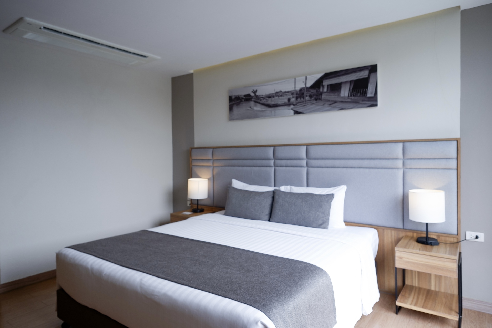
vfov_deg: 59.5
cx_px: 246
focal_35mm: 21
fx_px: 287
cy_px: 164
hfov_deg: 81.2
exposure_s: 1/140
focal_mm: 14
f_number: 4.5
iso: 200
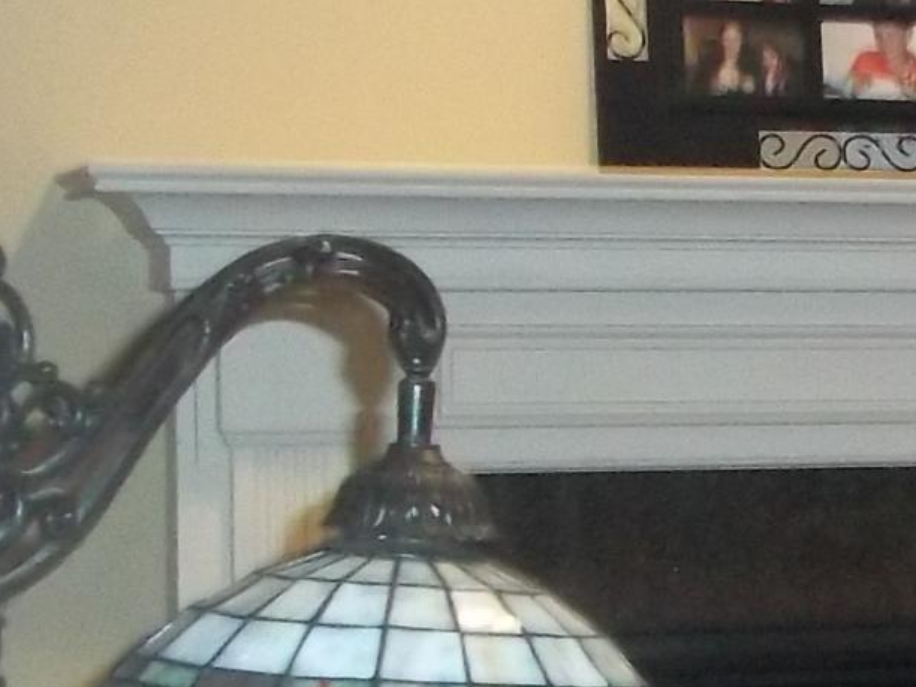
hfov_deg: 11.4
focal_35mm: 157
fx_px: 4154
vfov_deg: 9.4
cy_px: 465
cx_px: 1813
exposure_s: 1/30
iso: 400
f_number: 3.1
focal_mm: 6.5
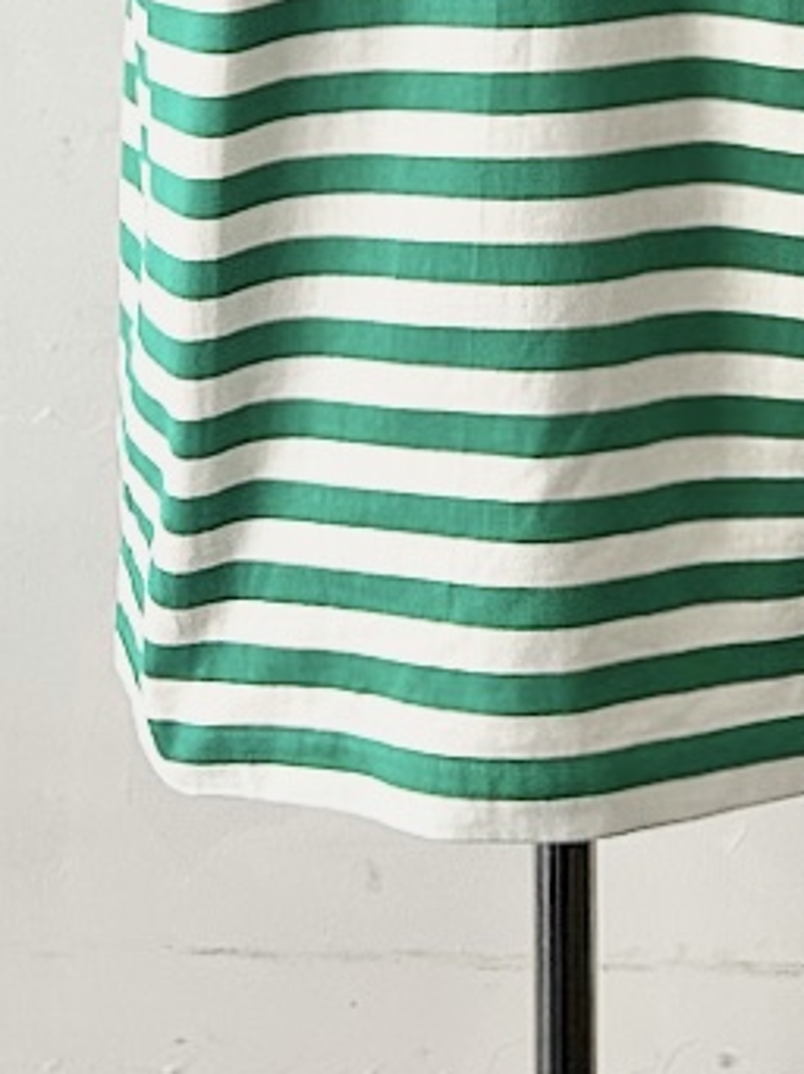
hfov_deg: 15.4
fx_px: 2977
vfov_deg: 17.7
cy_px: -655
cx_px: 528
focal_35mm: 96
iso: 200
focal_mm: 5.7
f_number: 1.5
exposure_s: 1/60
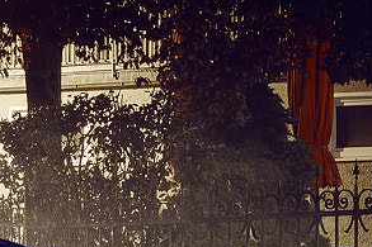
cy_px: 125
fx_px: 1972
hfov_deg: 9.9
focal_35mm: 191
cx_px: -386
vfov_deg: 7.2
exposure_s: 10
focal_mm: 35
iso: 100
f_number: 13
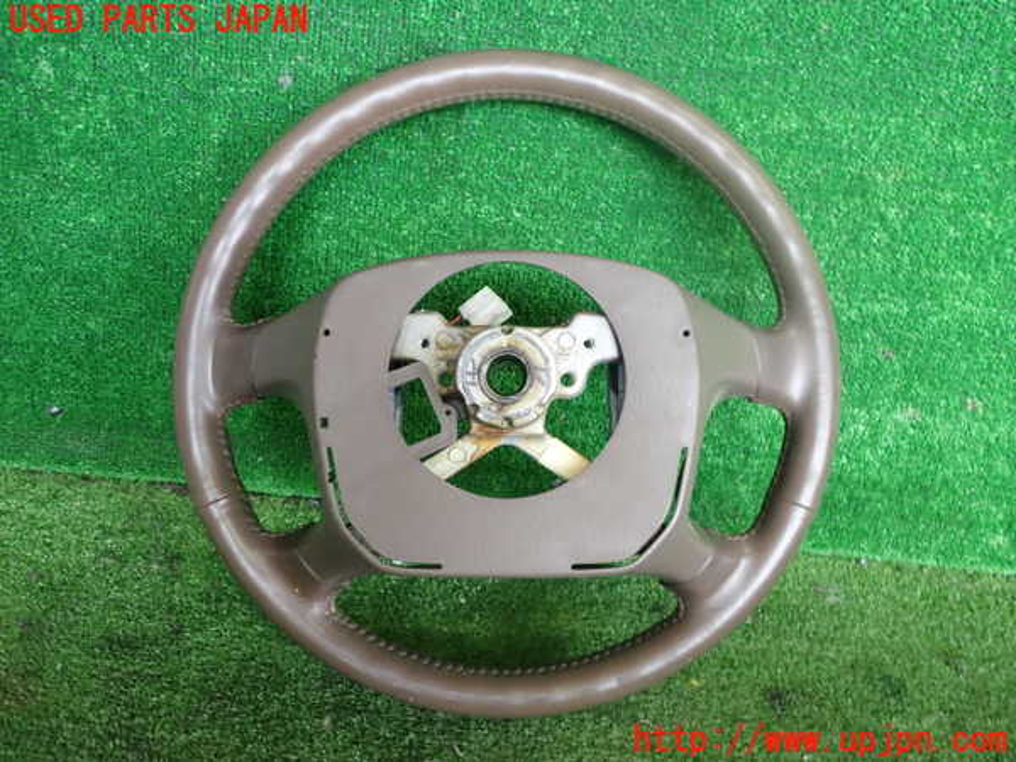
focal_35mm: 30
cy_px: 381
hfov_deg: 60.0
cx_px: 508
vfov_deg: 46.8
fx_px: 881
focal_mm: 5.4
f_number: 2.3
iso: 200
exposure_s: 1/60
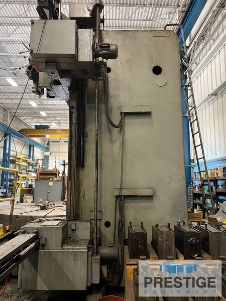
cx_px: 113
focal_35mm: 26
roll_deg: +0.4
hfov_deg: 53.1
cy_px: 150
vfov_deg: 67.3
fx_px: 226
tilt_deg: +9.0
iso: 400
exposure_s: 1/60
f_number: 1.5
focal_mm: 5.7
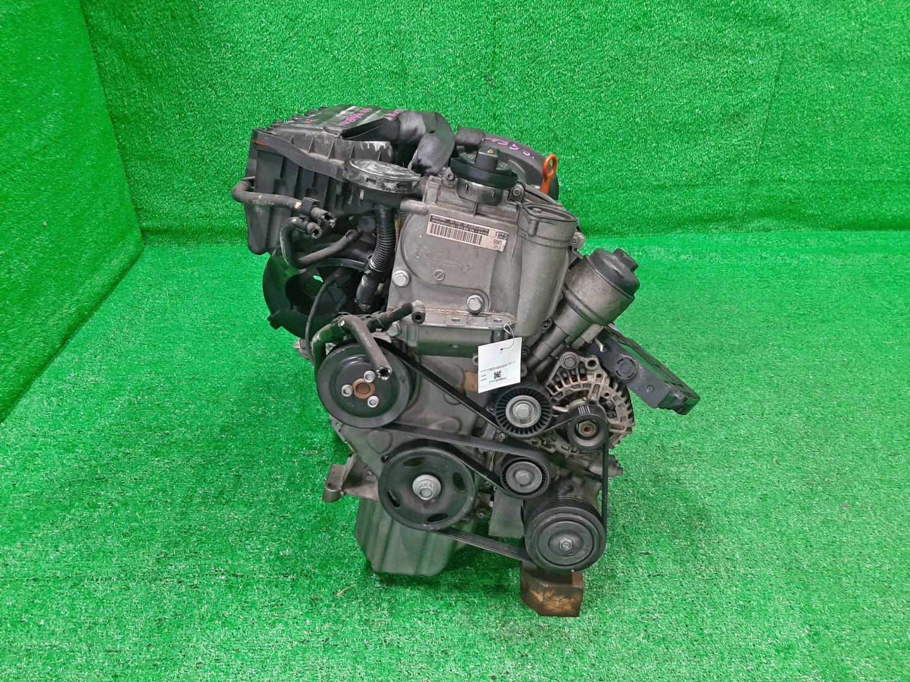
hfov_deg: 67.3
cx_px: 455
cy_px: 341
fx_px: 683
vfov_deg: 53.1
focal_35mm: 26
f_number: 1.7
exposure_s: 1/50
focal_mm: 3.93
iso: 174
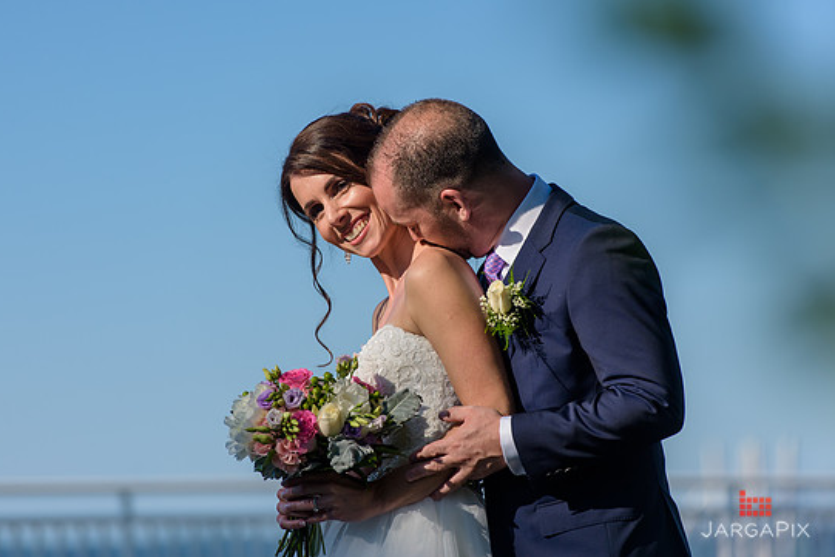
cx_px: 401
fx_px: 4849
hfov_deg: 9.8
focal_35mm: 209
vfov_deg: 6.6
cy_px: 272
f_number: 4
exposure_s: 1/2500
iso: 200
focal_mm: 195
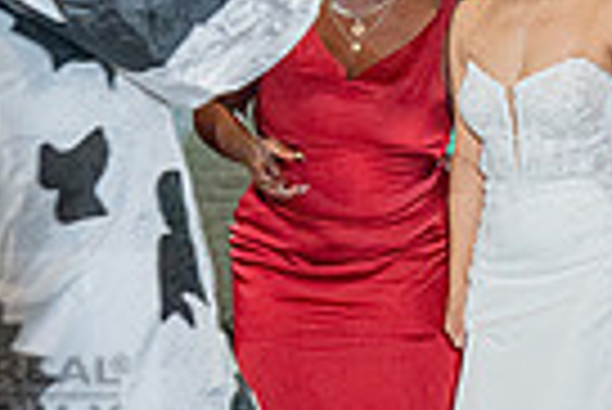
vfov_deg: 7.5
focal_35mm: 183
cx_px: -220
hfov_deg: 10.9
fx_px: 3114
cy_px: 358
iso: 3200
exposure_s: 1/200
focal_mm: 43
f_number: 4
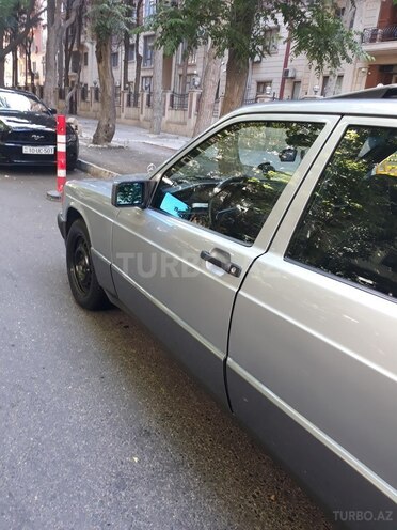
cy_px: 265
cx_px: 198
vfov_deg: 65.3
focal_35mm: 27
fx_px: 413
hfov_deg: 51.4
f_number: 1.9
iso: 50
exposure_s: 1/33
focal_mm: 3.6
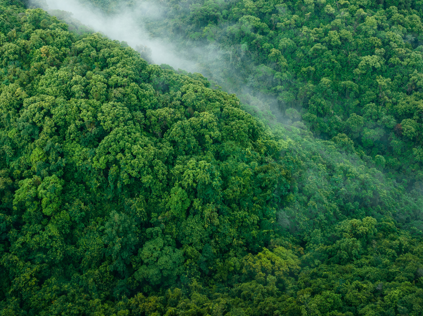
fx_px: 427
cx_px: 206
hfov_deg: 52.6
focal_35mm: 35
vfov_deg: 39.9
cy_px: 91
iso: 100
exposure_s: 1/10
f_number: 7.1
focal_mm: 12.29
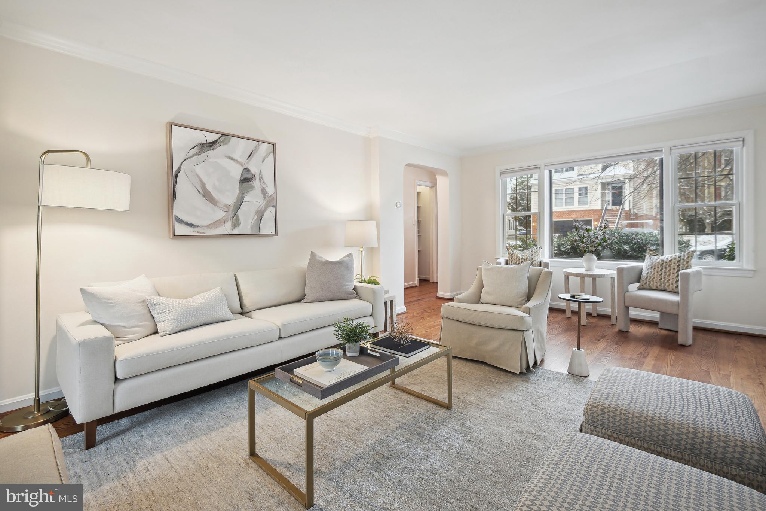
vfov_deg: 73.7
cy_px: 256
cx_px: 383
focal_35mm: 16
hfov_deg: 96.7
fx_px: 340
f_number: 8
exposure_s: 1/6
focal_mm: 16
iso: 400
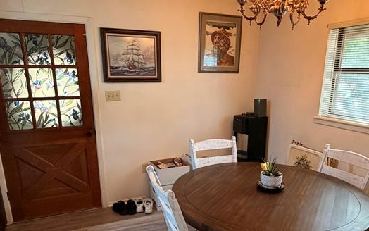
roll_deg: -0.1
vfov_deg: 42.7
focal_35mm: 29
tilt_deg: -15.8
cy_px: 152
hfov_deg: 64.6
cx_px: 194
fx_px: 292
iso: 320
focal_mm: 2.22
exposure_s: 1/60
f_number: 2.2
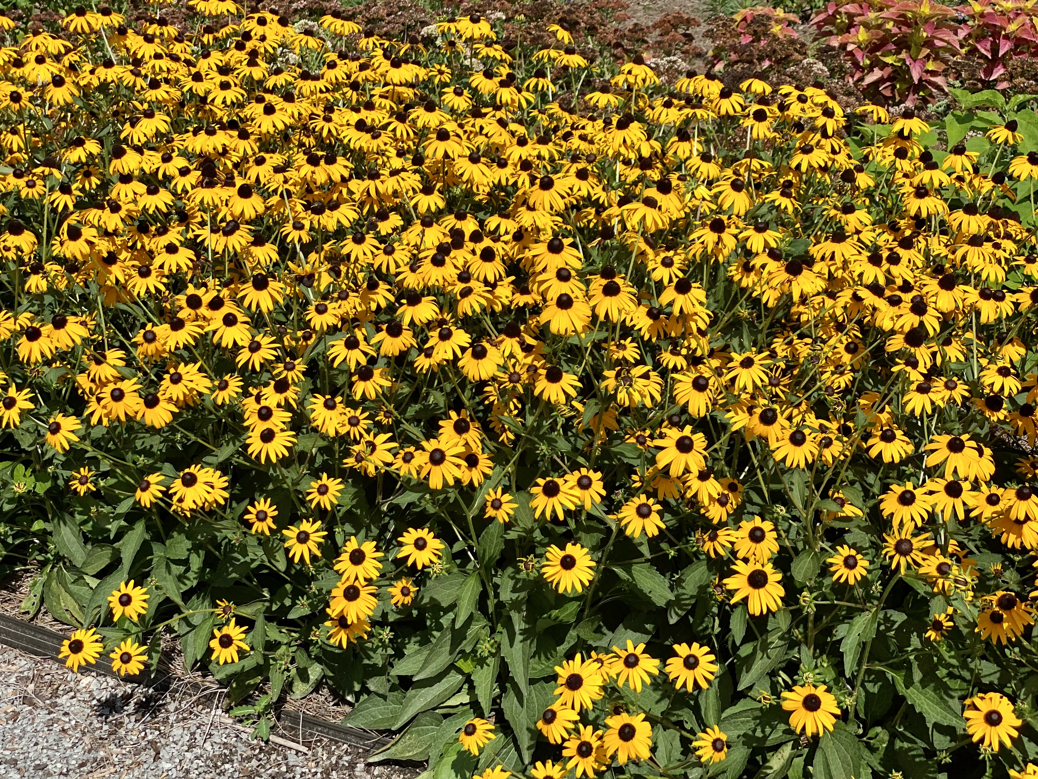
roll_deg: -0.2
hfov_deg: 36.8
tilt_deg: -24.2
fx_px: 1559
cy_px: 390
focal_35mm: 52
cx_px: 519
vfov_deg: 28.0
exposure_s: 1/1597
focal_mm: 6
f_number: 2
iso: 20
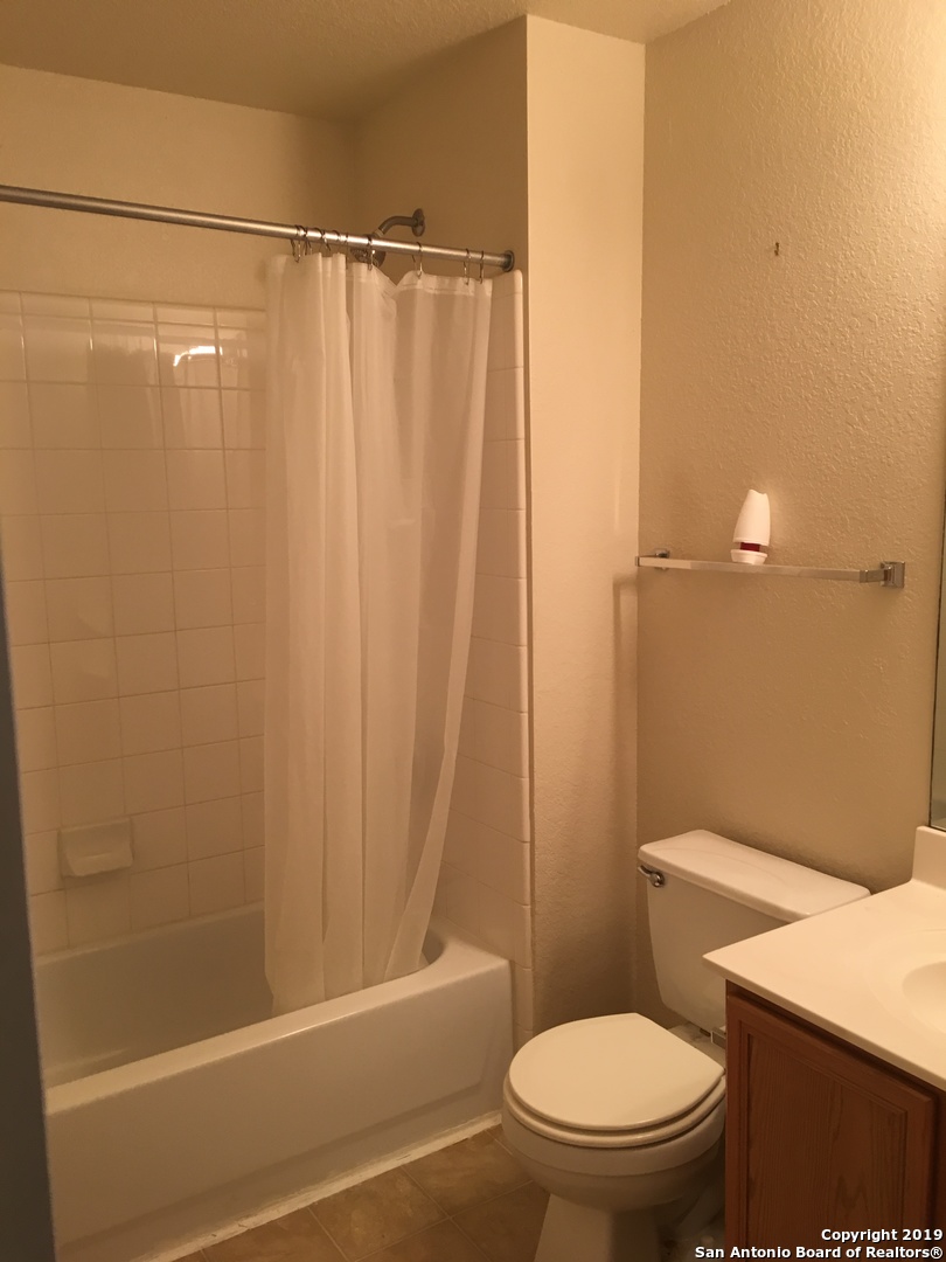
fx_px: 1057
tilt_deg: -7.5
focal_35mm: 29
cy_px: 631
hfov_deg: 48.2
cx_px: 473
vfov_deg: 61.7
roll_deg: +1.2
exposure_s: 1/33
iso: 80
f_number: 2.2
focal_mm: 4.15
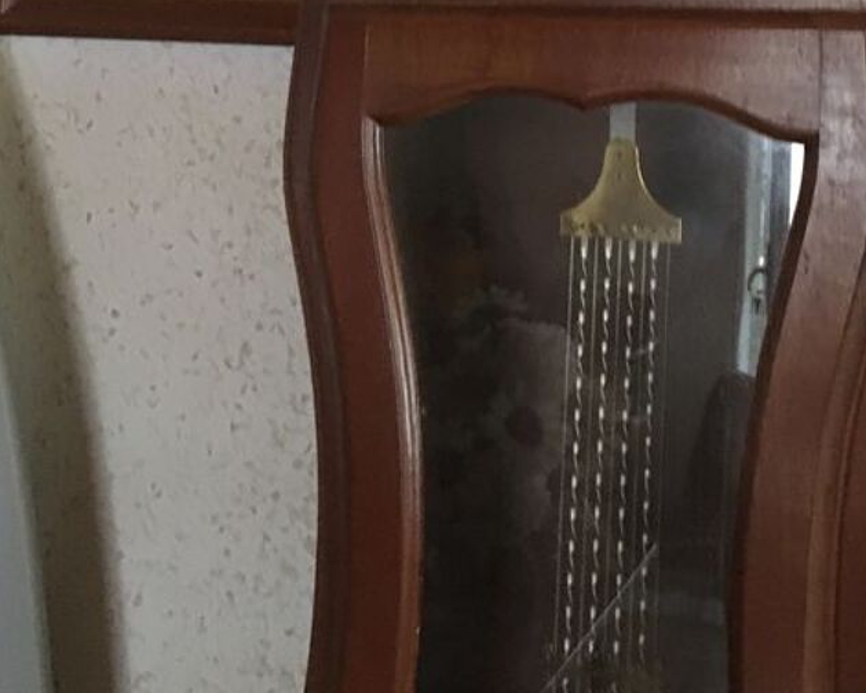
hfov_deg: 31.1
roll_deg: -0.9
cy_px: -130
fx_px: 1538
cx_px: 599
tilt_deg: +7.4
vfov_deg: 23.3
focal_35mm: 60
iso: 500
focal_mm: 4.15
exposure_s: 1/17
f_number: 2.2
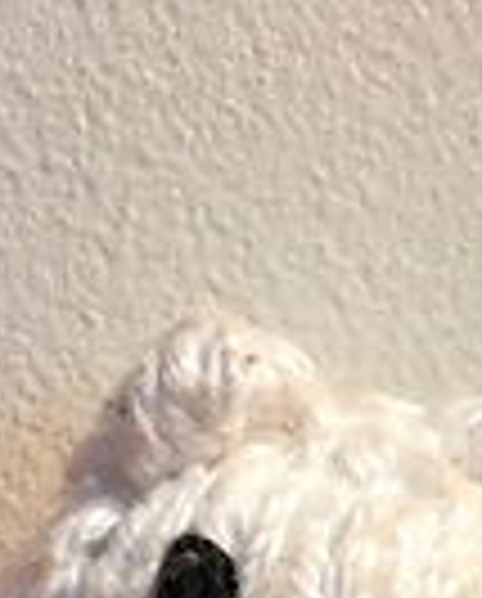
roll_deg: +0.5
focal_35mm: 136
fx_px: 2417
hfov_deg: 11.4
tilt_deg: -17.0
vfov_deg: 13.9
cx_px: 252
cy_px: 602
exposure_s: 1/30
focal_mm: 4.15
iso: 100
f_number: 2.2
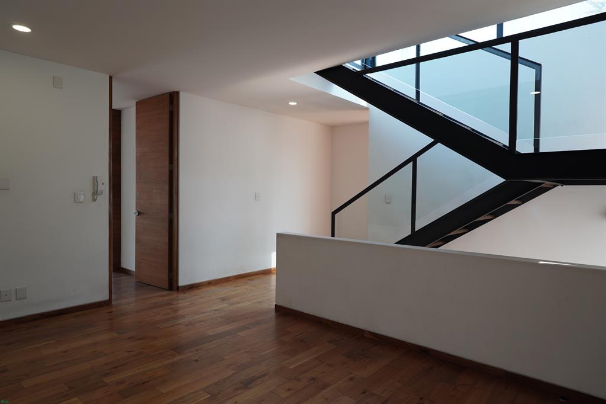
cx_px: 303
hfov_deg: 77.3
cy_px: 202
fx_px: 379
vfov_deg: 56.1
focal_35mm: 22
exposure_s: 1/100
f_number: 3.5
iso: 100
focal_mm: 15
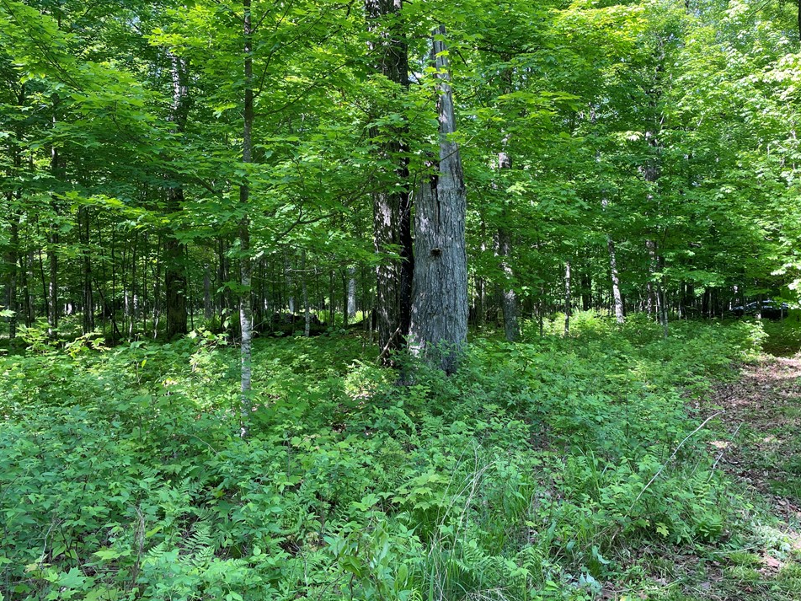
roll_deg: +0.2
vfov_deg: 49.7
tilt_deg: -0.2
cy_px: 309
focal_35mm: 28
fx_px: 648
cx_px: 416
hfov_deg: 63.4
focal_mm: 4.2
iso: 32
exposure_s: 1/121
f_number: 1.6
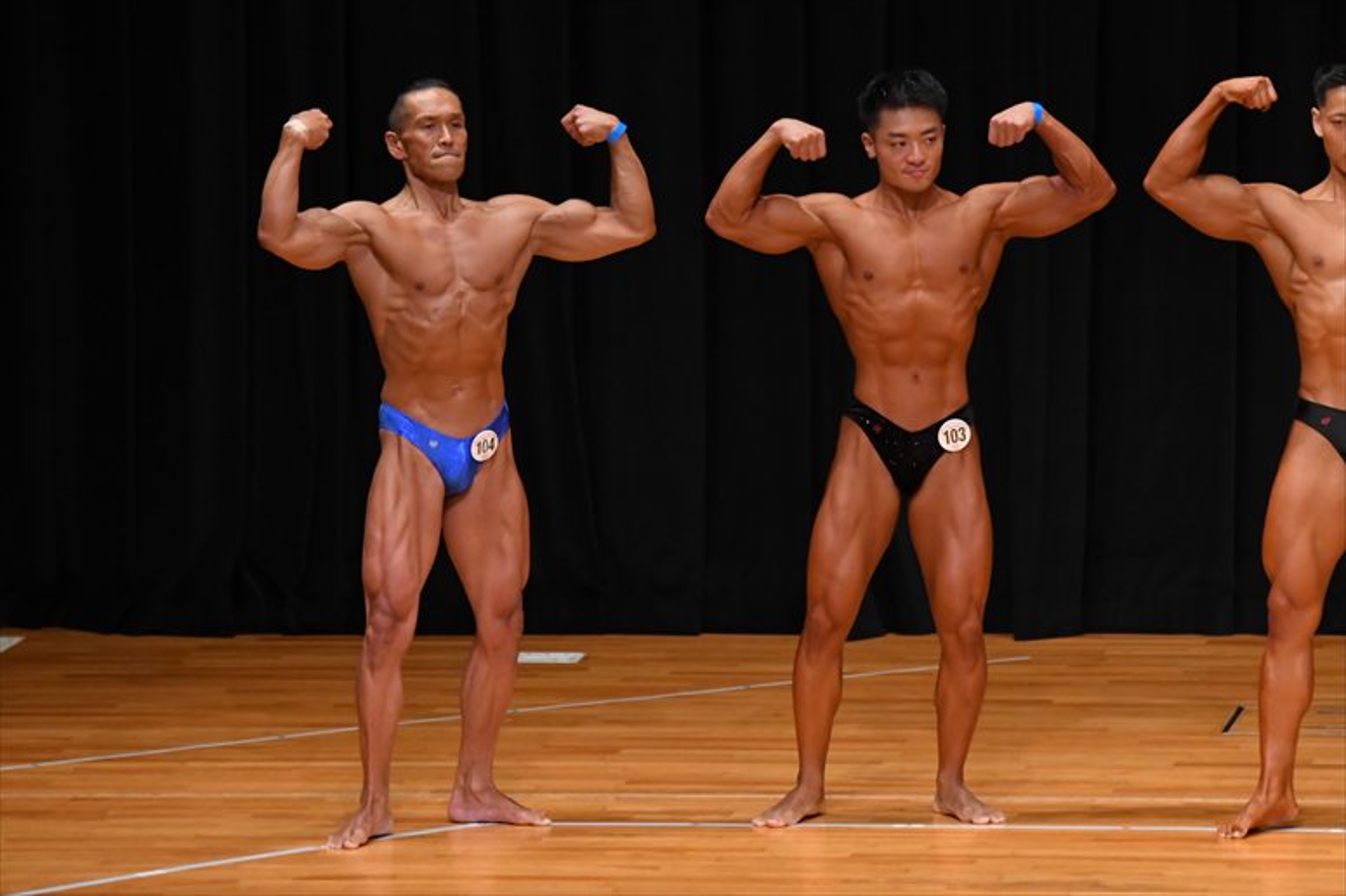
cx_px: 673
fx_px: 10090
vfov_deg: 5.1
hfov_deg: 7.6
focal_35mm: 270
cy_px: 448
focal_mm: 180
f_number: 5.6
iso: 3200
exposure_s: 1/400
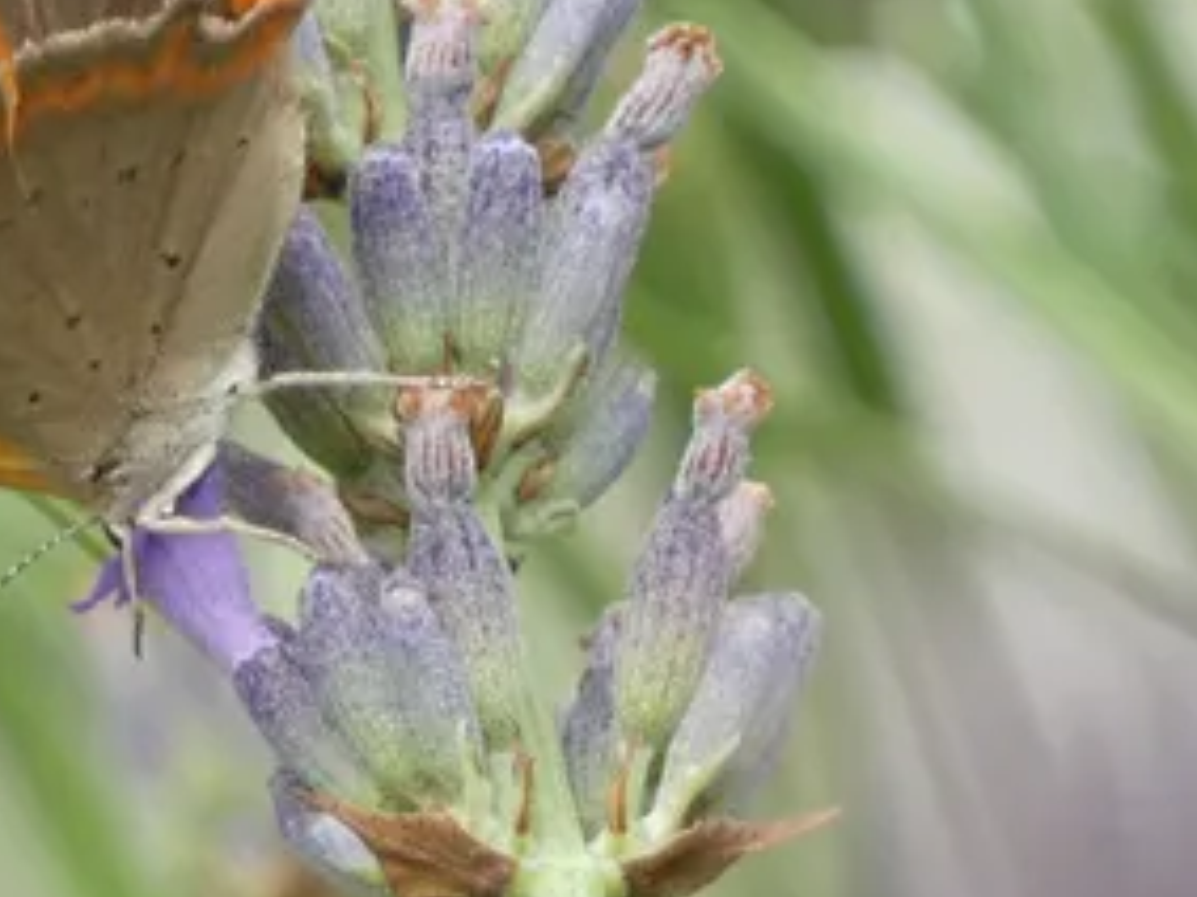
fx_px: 36673
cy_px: 127
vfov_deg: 1.4
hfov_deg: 1.9
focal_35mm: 1061
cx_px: 80
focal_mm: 84
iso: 80
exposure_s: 1/100
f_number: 5.6
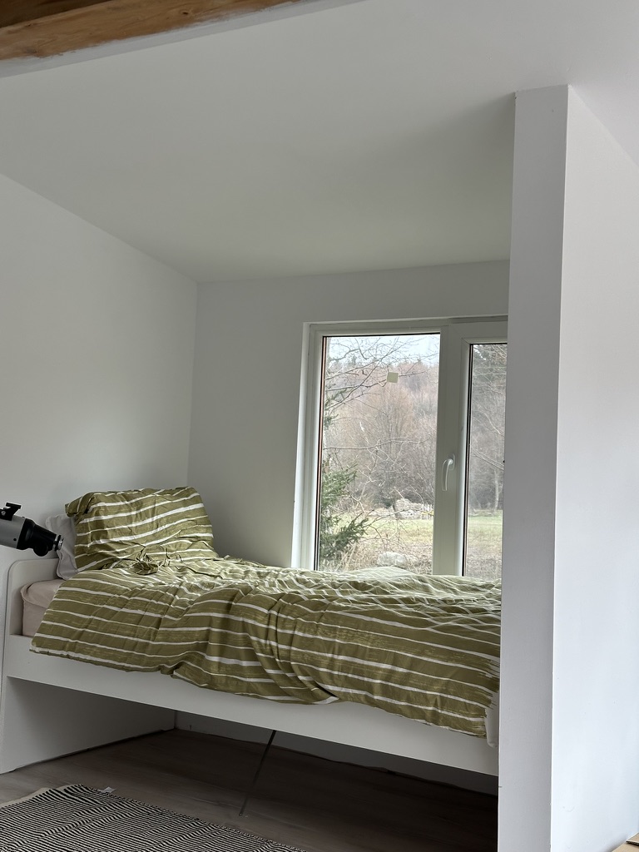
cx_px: 320
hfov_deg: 30.3
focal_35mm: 48
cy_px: 426
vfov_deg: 39.7
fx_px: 1181
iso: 64
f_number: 1.78
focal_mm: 6.86
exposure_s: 1/516
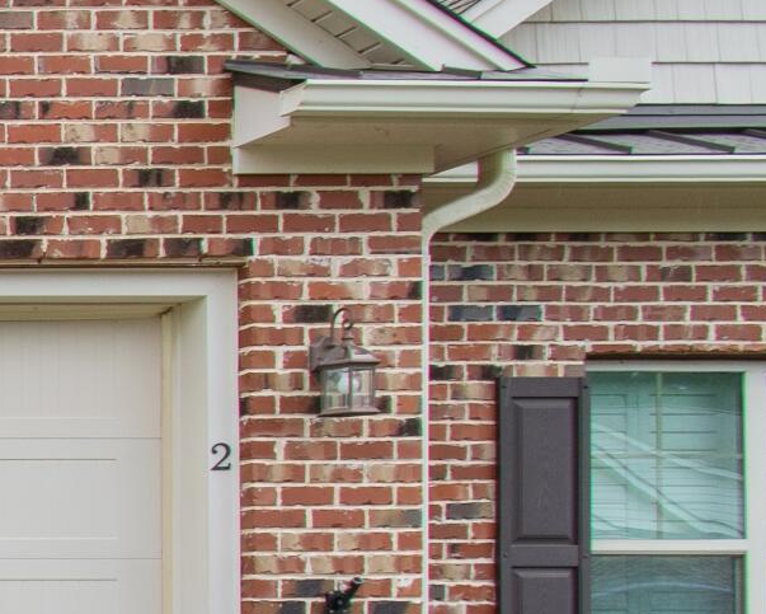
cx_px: -921
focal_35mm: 70
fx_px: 1588
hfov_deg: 16.6
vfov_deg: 21.1
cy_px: 610
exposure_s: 1/160
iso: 100
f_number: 6.3
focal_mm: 10
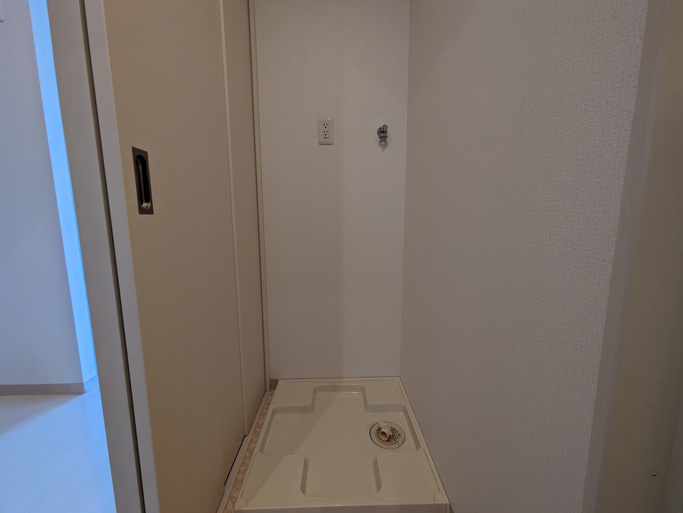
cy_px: 256
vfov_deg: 85.7
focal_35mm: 14
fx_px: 276
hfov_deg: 102.0
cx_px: 342
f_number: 2.2
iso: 49
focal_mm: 1.83
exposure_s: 1/30
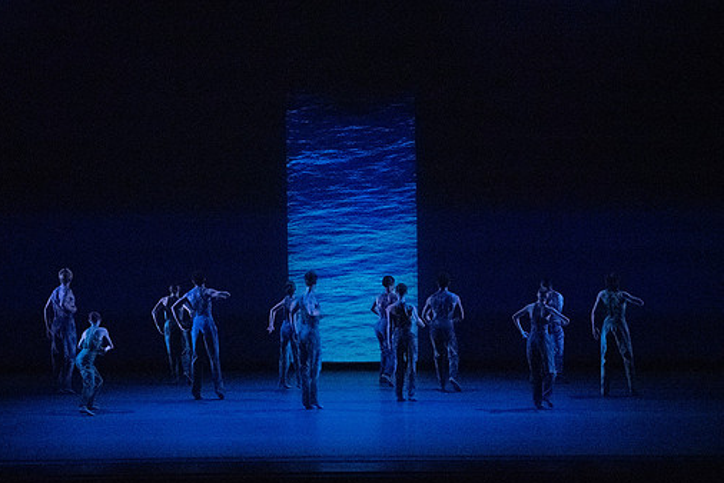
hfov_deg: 13.1
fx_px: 3159
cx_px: 338
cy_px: 231
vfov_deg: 8.8
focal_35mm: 157
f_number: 5.6
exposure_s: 1/400
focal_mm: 137
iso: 25600
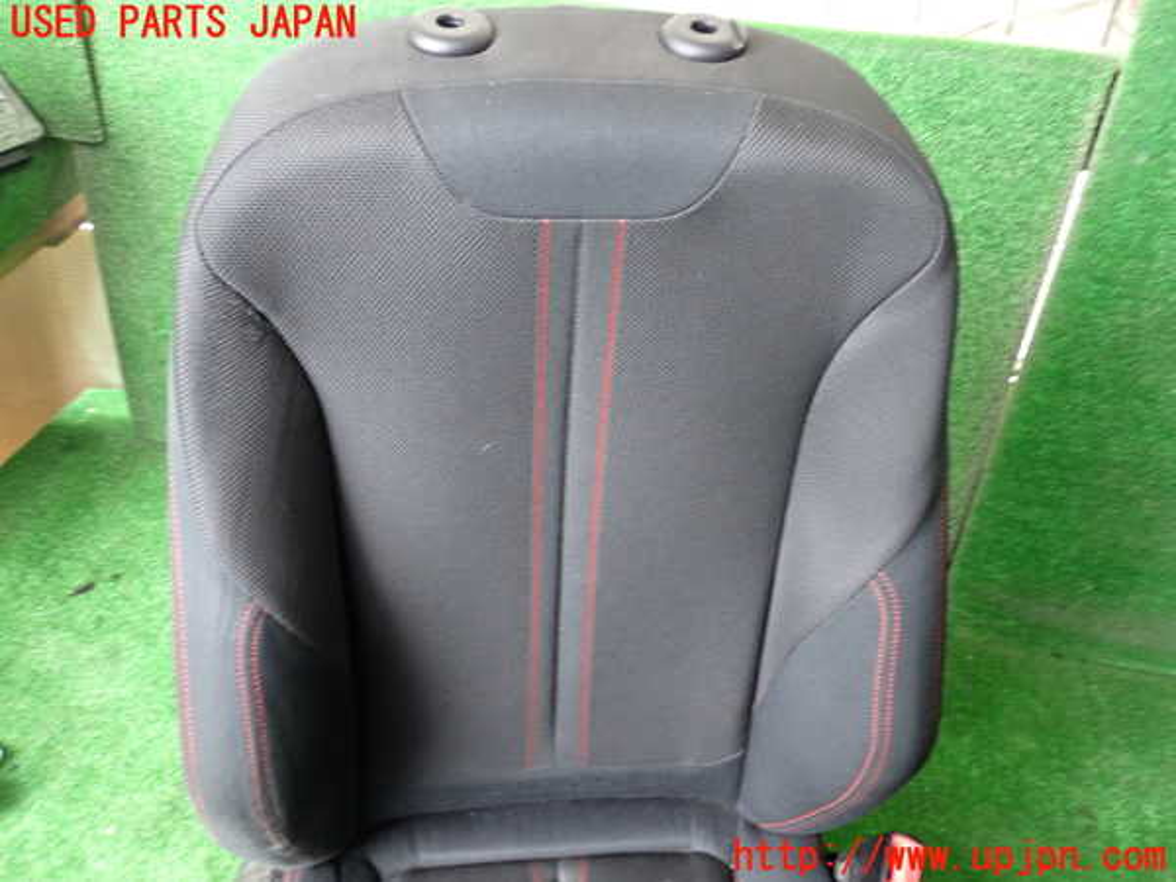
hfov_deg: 60.0
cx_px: 588
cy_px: 441
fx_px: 1019
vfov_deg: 46.8
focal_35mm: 30
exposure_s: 1/30
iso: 250
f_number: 2.3
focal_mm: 5.4
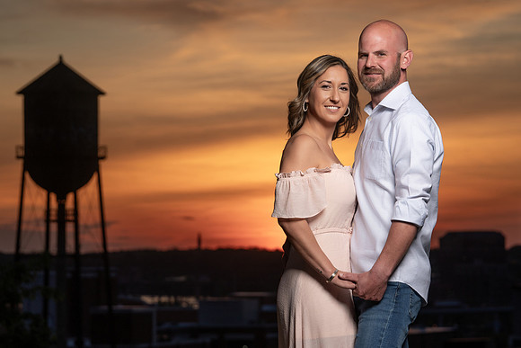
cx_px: 260
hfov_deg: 14.9
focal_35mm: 138
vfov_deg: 9.9
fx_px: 1998
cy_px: 174
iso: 100
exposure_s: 1/200
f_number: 8
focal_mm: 138
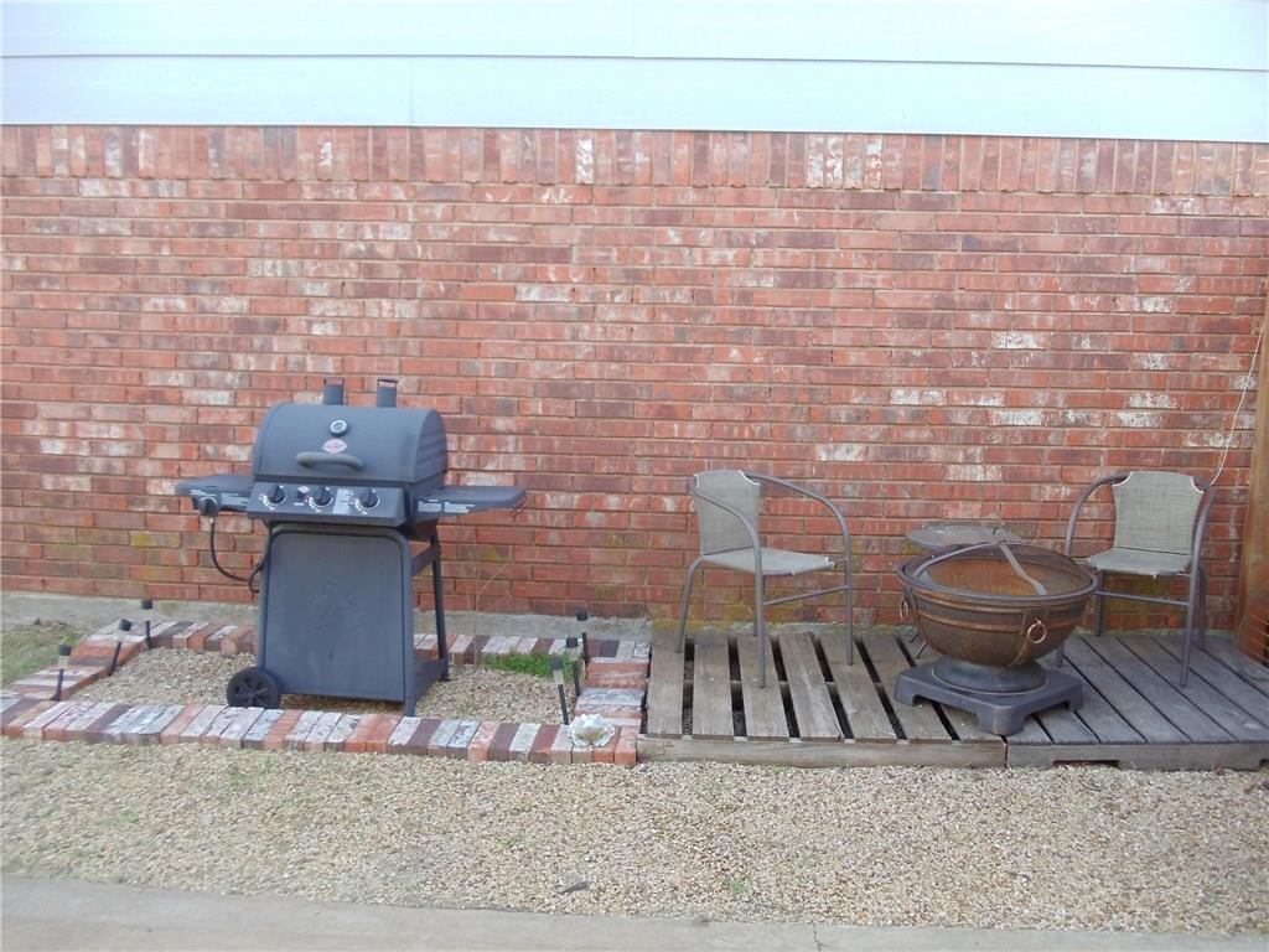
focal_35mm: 44
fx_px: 1613
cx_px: 634
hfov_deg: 42.9
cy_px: 476
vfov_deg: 32.9
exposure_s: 1/60
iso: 80
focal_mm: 6
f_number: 3.5
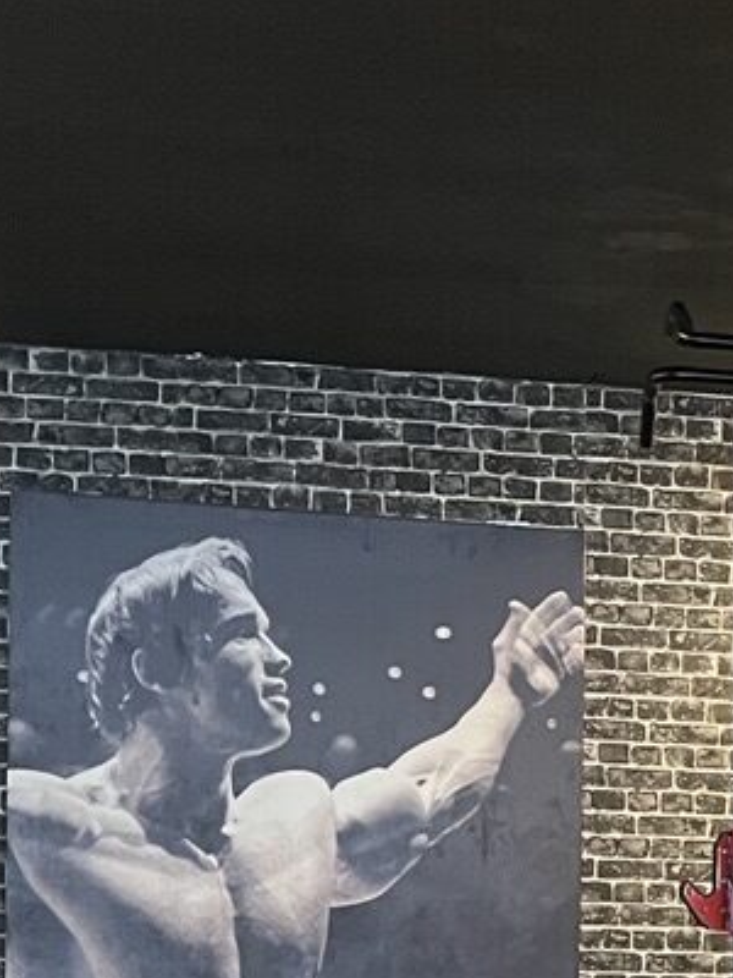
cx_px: 975
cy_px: 1064
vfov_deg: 20.6
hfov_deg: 15.4
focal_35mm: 91
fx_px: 2569
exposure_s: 1/40
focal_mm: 5.7
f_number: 1.5
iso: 640
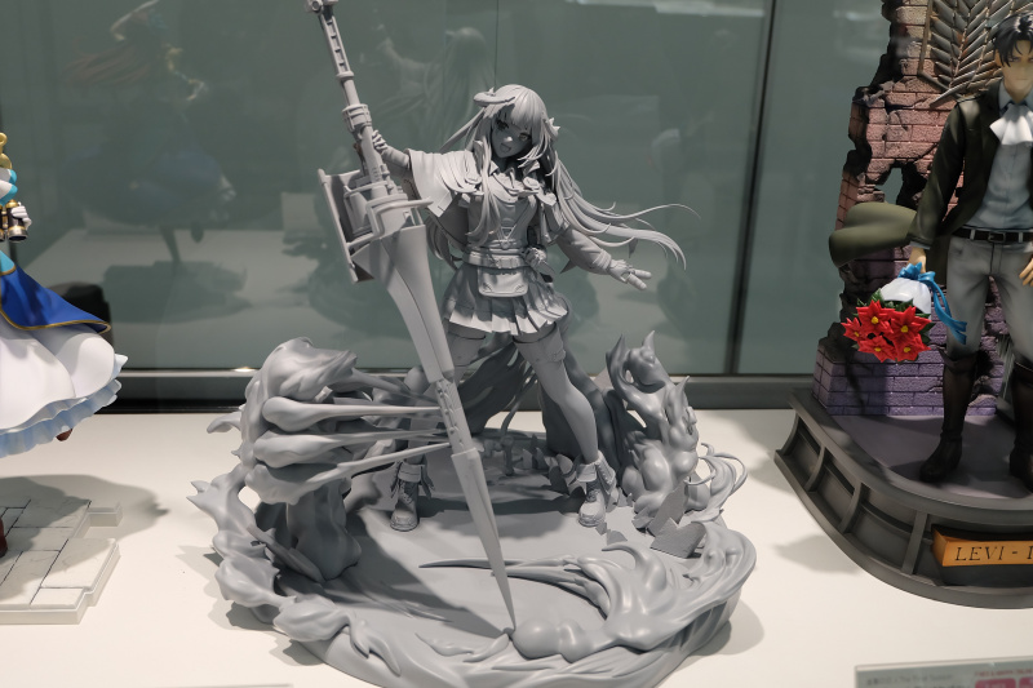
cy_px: 344
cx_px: 516
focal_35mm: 36
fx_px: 1033
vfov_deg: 36.9
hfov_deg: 53.1
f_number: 4.5
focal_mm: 24.3
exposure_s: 1/125
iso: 400
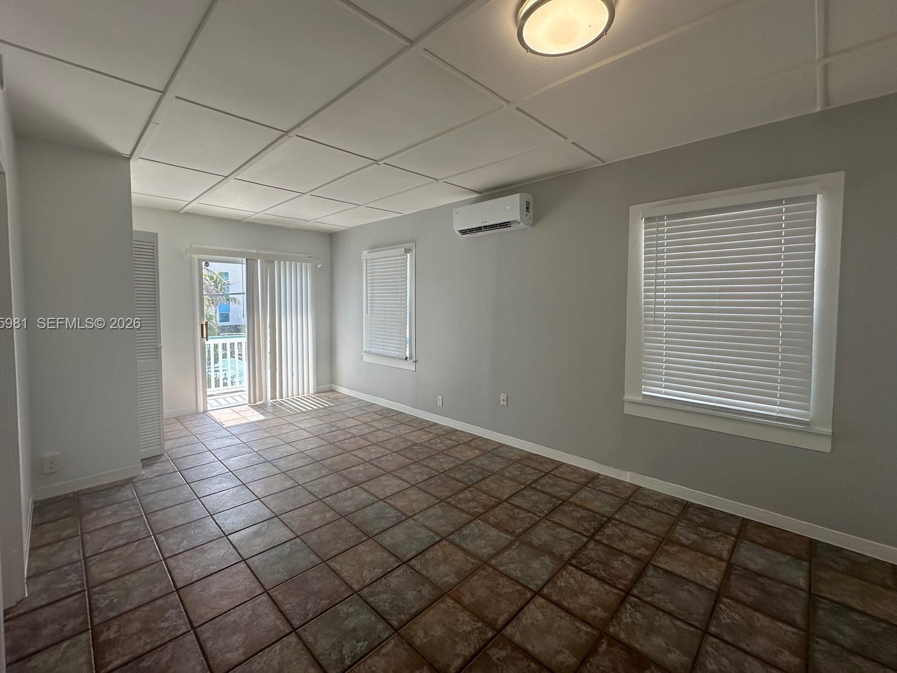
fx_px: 389
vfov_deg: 81.7
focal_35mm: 15
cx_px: 434
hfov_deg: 98.1
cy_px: 324
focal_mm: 2.22
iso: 40
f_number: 2.2
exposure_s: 1/334
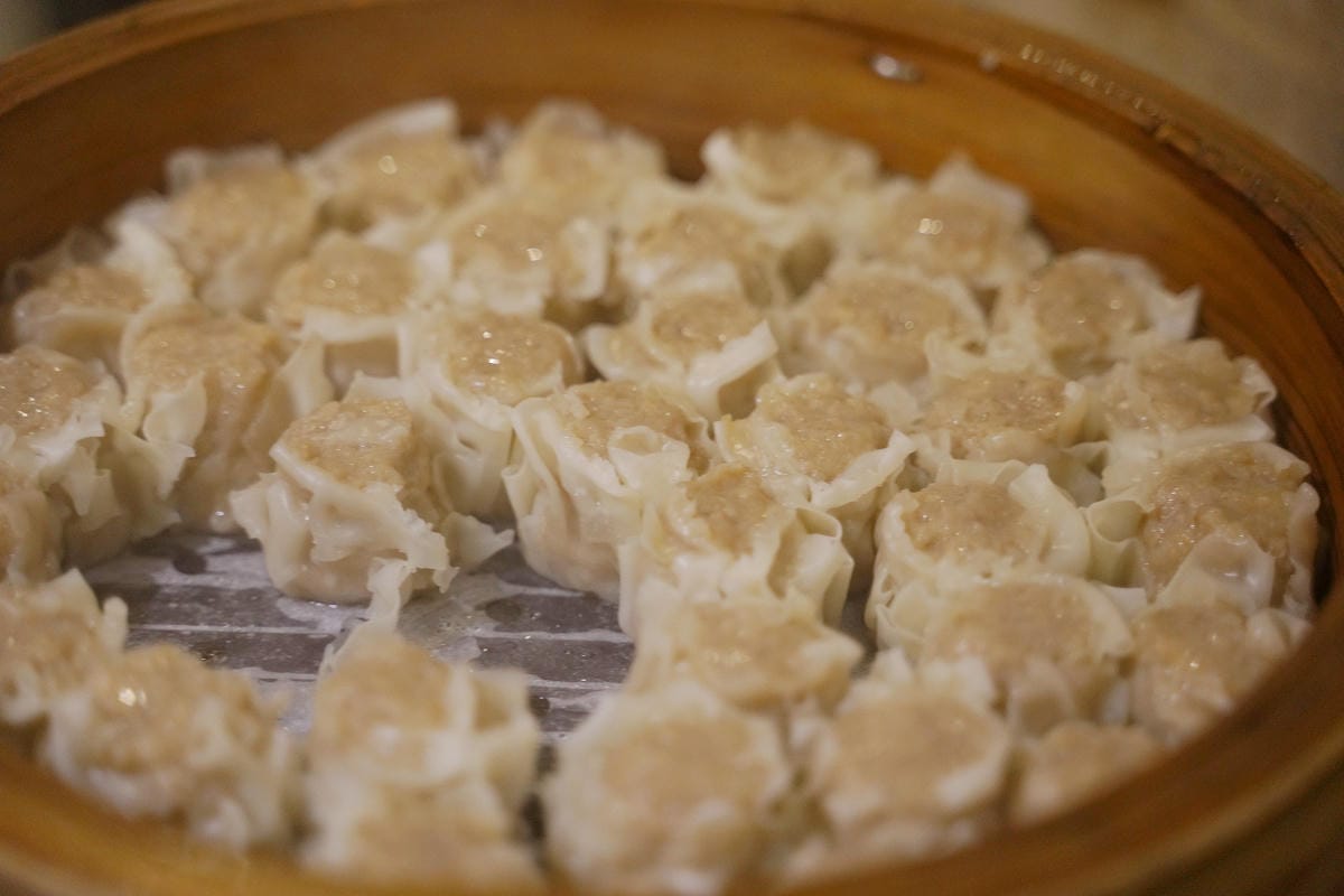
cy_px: 448
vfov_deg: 18.2
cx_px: 672
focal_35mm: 75
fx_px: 2800
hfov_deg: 27.0
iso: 2500
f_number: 2.8
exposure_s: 1/80
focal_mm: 75
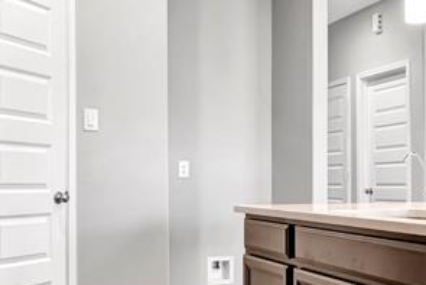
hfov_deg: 37.0
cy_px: 169
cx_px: 335
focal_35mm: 52
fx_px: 616
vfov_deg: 26.0
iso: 400
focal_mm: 10
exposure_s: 1/10
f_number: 8
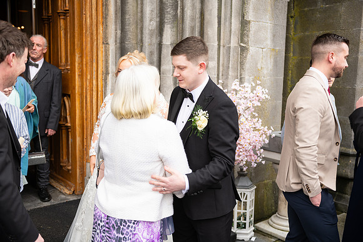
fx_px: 363
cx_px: 182
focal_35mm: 36
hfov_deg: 53.1
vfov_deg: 36.9
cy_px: 121
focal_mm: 36
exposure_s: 1/160
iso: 125
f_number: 3.5
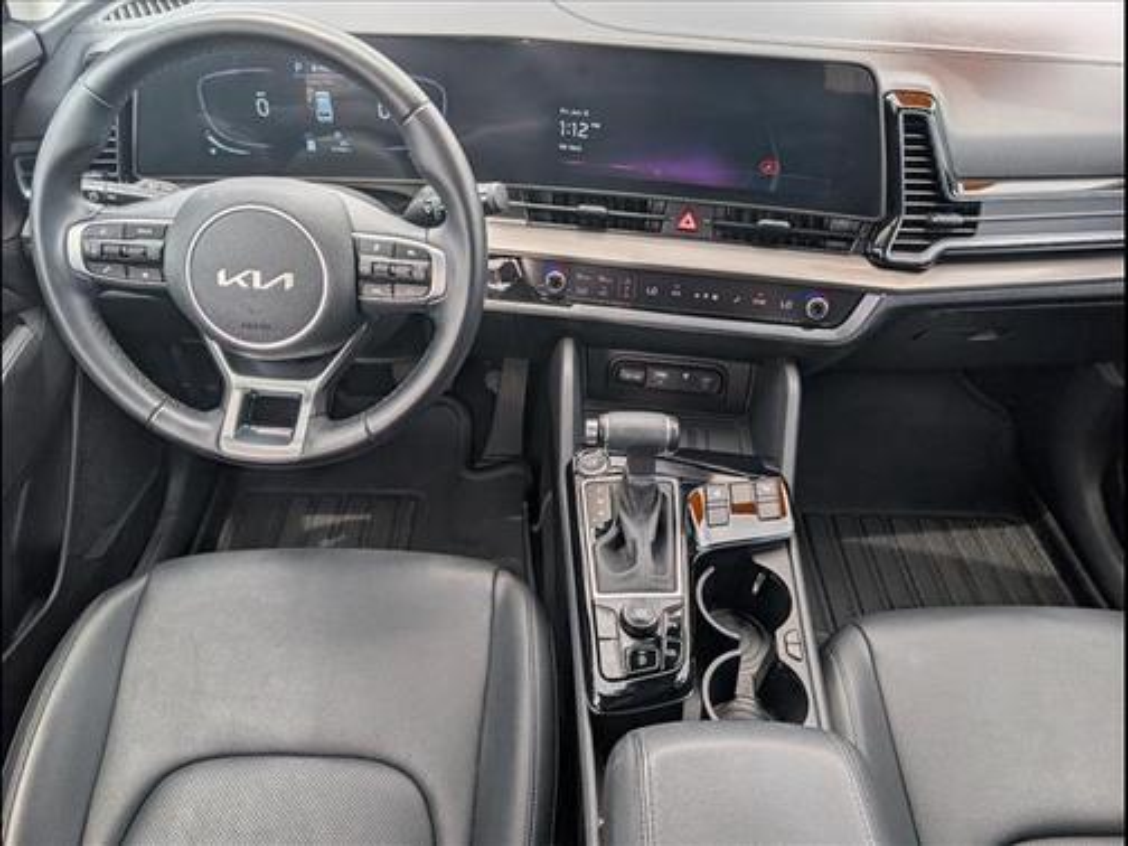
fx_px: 782
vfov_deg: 56.8
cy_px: 423
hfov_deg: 71.6
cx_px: 564
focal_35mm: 24
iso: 20
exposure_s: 1/909
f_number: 1.68
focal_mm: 6.9
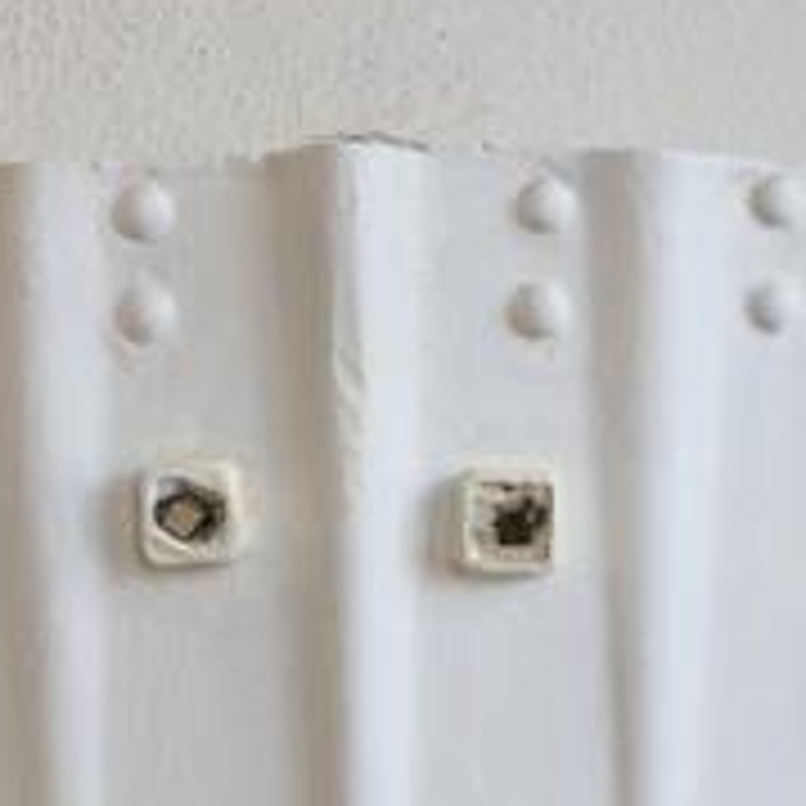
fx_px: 2345
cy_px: 847
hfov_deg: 19.5
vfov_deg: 18.9
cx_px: 365
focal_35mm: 89
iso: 400
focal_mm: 8
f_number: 3.9
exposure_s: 1/40
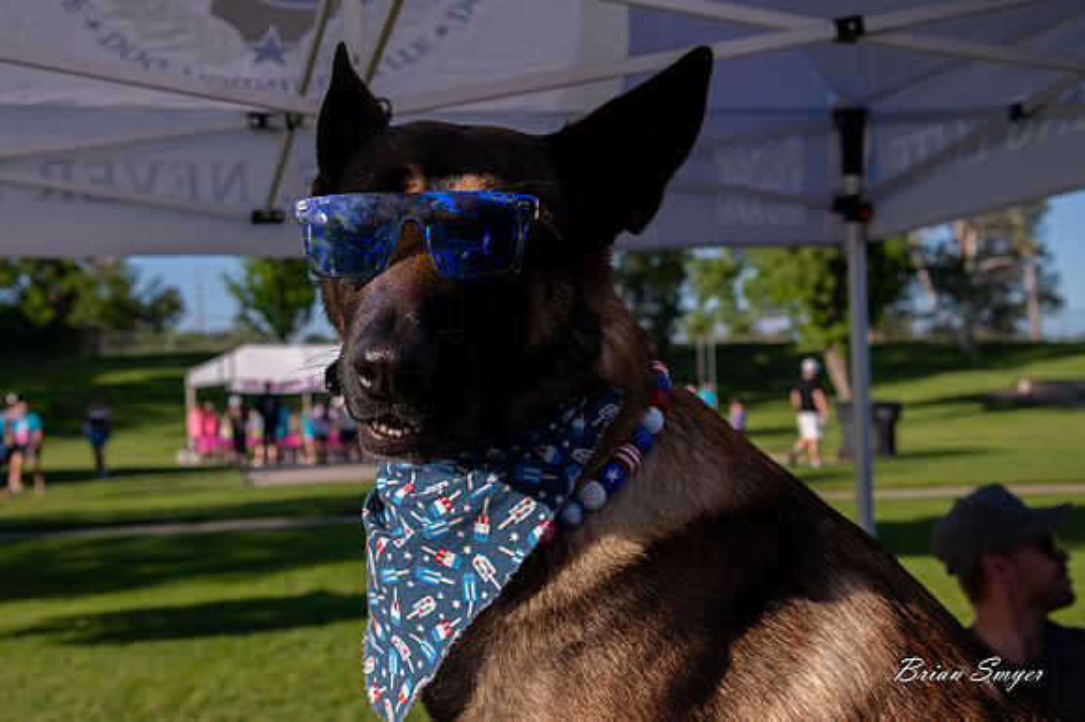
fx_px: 1609
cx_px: 455
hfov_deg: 37.2
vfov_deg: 25.3
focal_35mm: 53
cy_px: 335
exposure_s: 1/2500
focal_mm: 46
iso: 500
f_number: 7.1
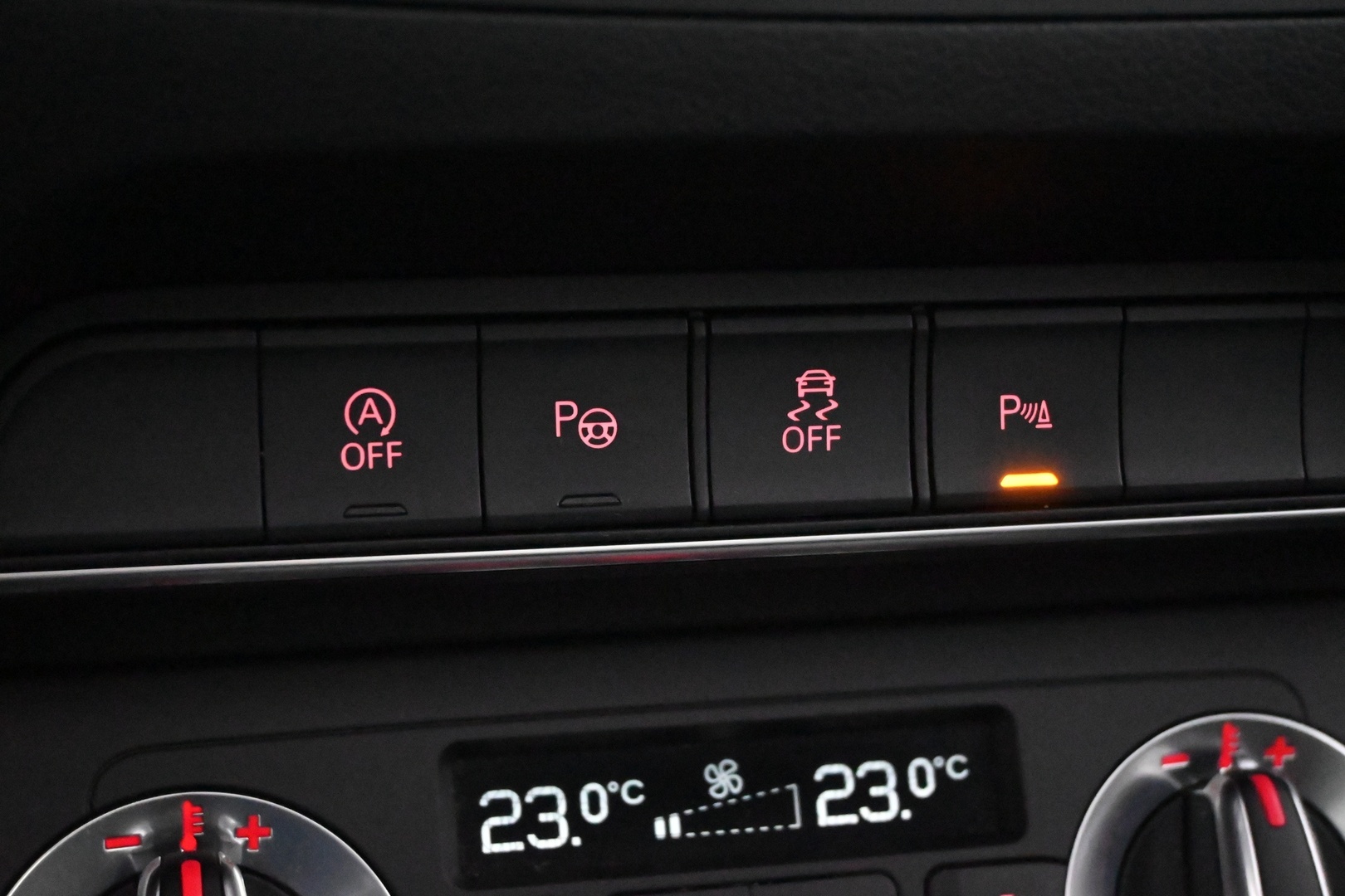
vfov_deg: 23.8
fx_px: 2129
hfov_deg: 35.1
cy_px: 448
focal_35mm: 57
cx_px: 672
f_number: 5.6
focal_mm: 38
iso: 20000
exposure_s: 1/60
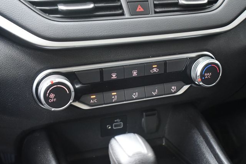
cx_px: 123
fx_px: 328
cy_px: 82
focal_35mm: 48
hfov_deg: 41.1
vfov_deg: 28.0
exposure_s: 1/80
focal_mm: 32
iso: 3200
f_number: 4.5
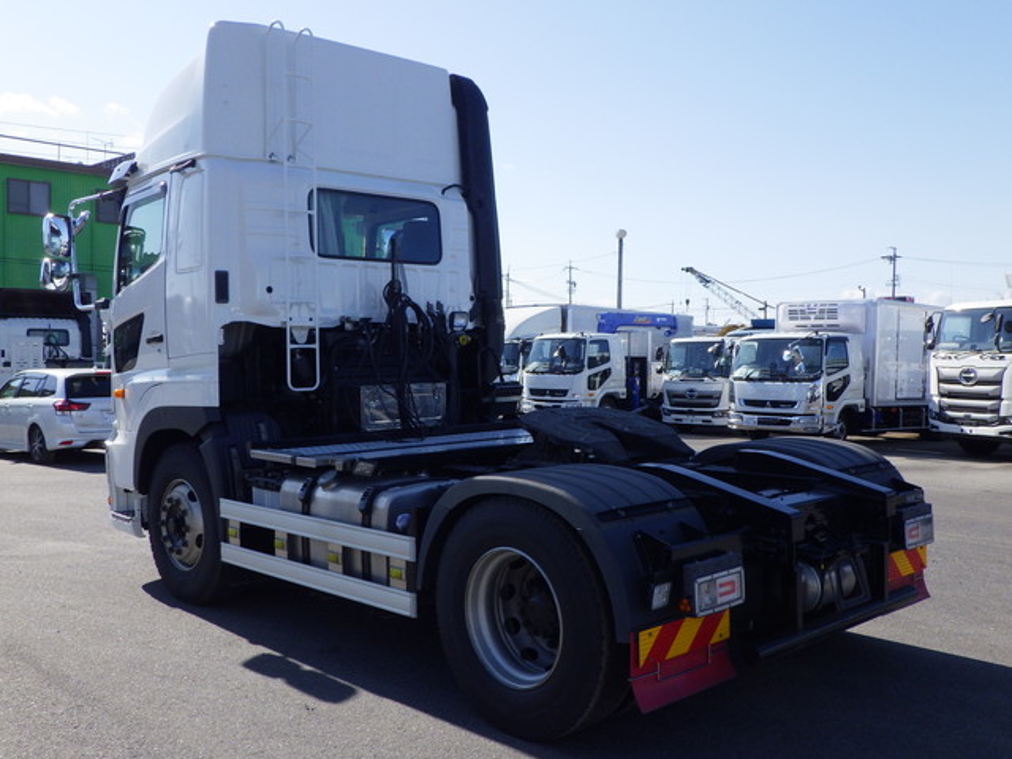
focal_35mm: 34
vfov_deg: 41.8
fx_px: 994
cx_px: 506
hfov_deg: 54.0
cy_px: 380
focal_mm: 6.1
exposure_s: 1/1000
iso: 250
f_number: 4.6
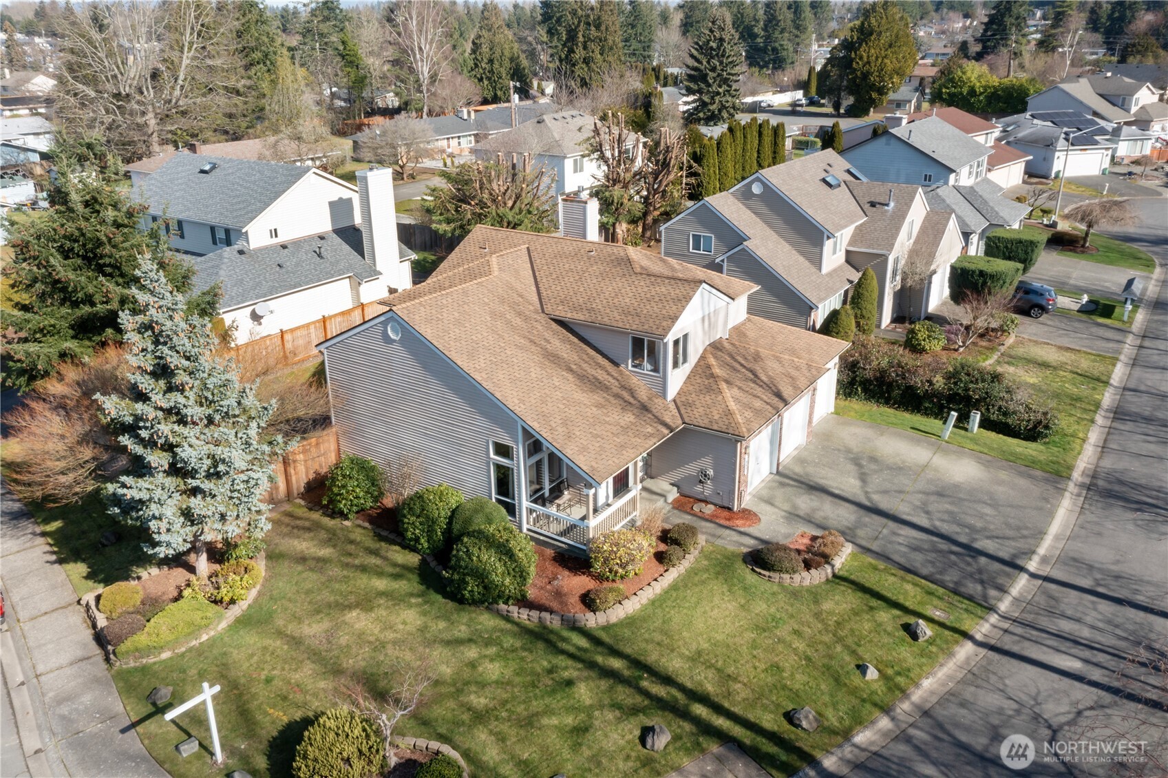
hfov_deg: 65.5
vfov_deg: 46.4
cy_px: 389
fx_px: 908
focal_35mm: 28
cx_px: 584
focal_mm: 10.26
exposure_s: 1/80
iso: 100
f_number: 11
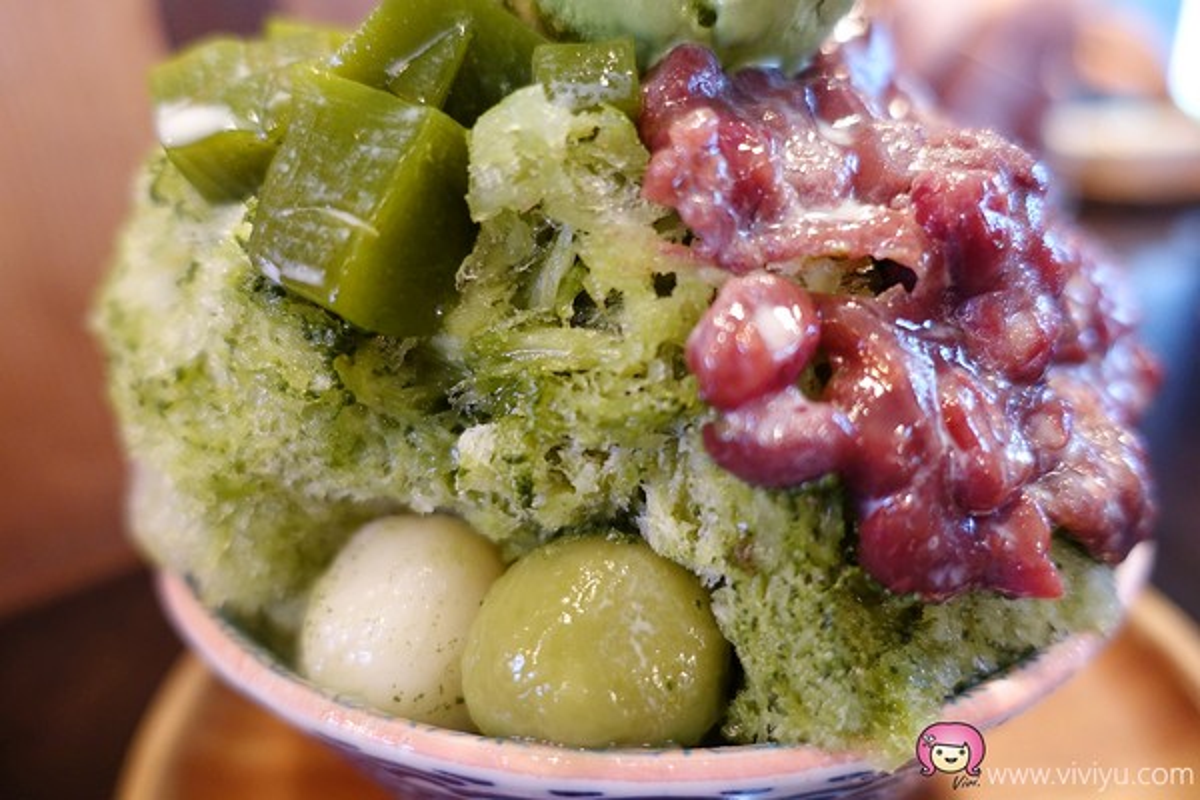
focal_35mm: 24
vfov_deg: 53.1
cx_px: 600
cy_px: 400
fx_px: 800
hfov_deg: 73.7
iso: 400
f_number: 1.8
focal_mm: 8.8
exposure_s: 1/30
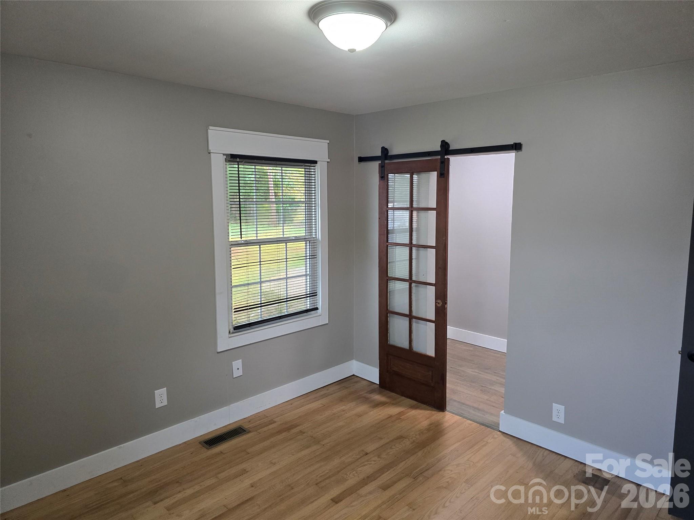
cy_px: 260
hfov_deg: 73.9
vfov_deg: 58.9
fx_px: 461
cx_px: 347
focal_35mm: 23
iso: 500
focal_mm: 6.3
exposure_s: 1/120
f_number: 1.7
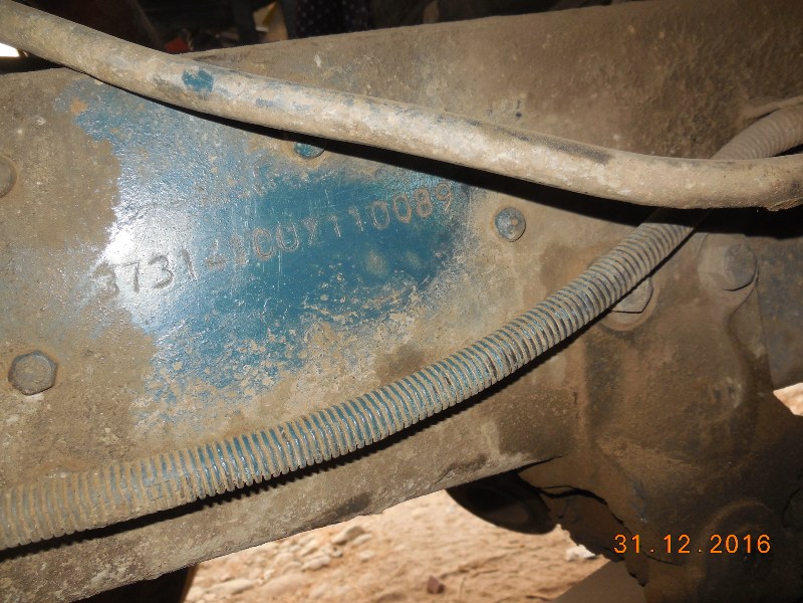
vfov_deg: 46.8
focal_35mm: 30
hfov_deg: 60.0
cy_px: 302
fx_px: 696
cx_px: 402
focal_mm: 5.3
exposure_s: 1/25
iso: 125
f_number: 3.2
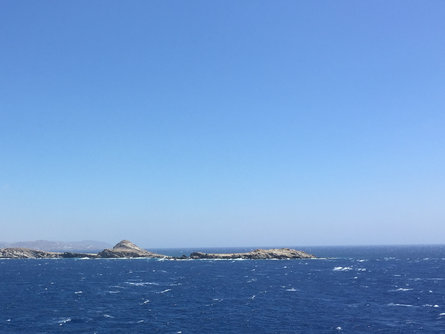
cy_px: 219
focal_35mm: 44
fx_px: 566
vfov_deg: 32.6
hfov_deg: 41.7
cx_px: 112
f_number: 2.2
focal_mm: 4.15
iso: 32
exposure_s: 1/1980
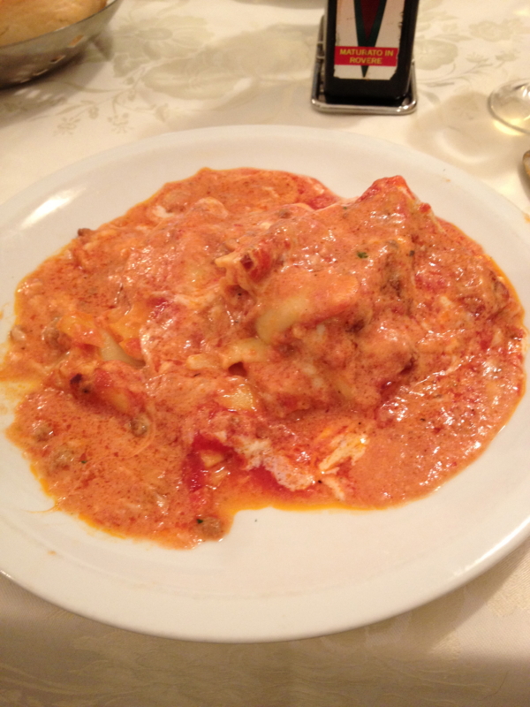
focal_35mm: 35
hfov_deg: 40.7
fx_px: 715
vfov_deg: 52.6
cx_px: 265
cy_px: 354
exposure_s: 1/20
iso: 160
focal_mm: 4.28
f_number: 2.4
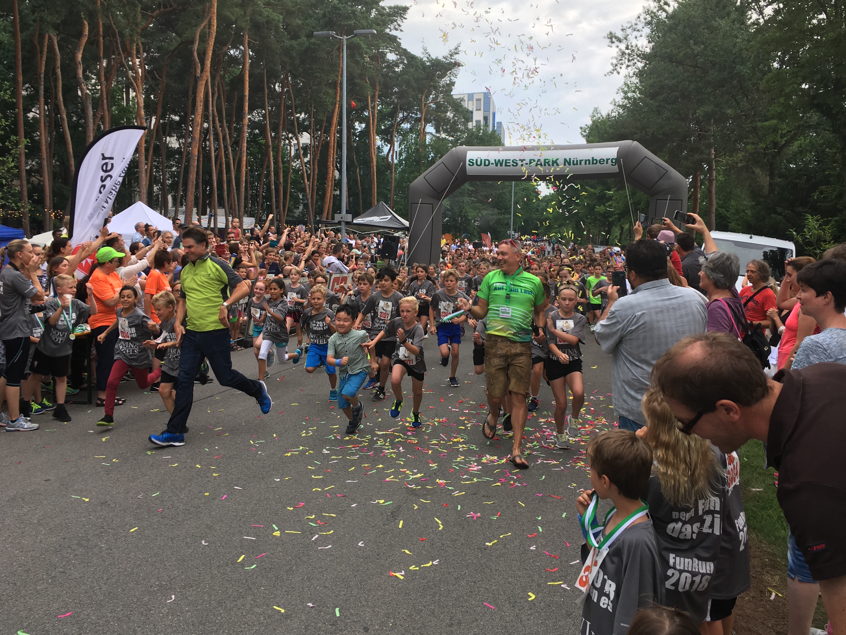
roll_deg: -0.5
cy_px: 296
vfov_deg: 44.1
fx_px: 782
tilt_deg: -4.7
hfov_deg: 56.8
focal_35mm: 32
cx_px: 436
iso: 25
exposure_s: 1/220
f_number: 2.2
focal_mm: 4.15
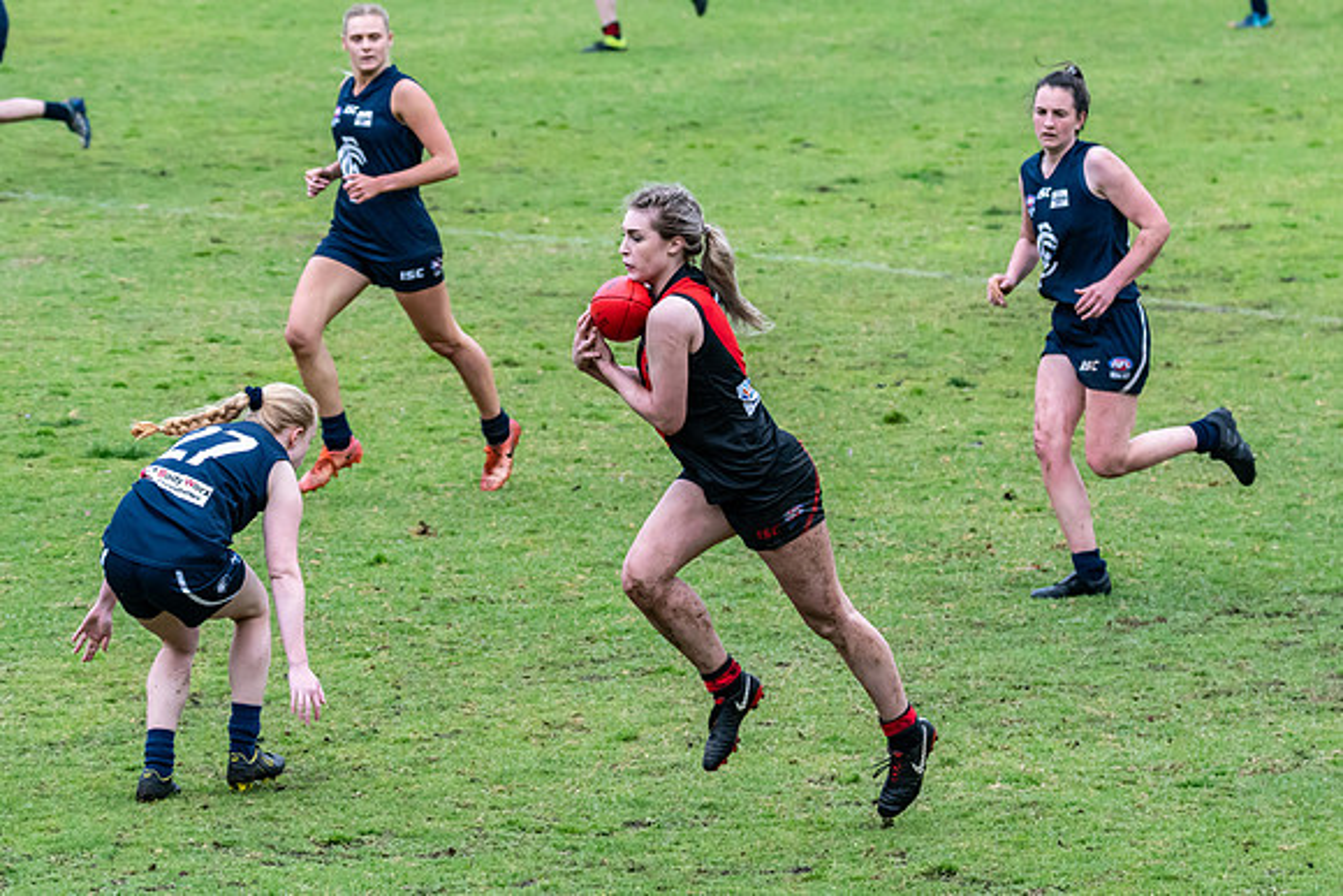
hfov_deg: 6.2
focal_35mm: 330
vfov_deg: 4.2
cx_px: 756
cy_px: 390
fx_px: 12329
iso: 1250
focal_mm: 190
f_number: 7.1
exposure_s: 1/2000
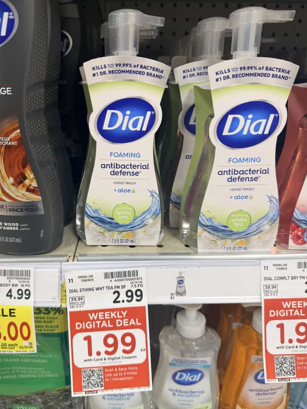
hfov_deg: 51.3
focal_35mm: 27
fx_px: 319
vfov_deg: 65.3
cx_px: 135
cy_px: 213
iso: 125
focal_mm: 6.8
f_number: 1.8
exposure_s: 1/65
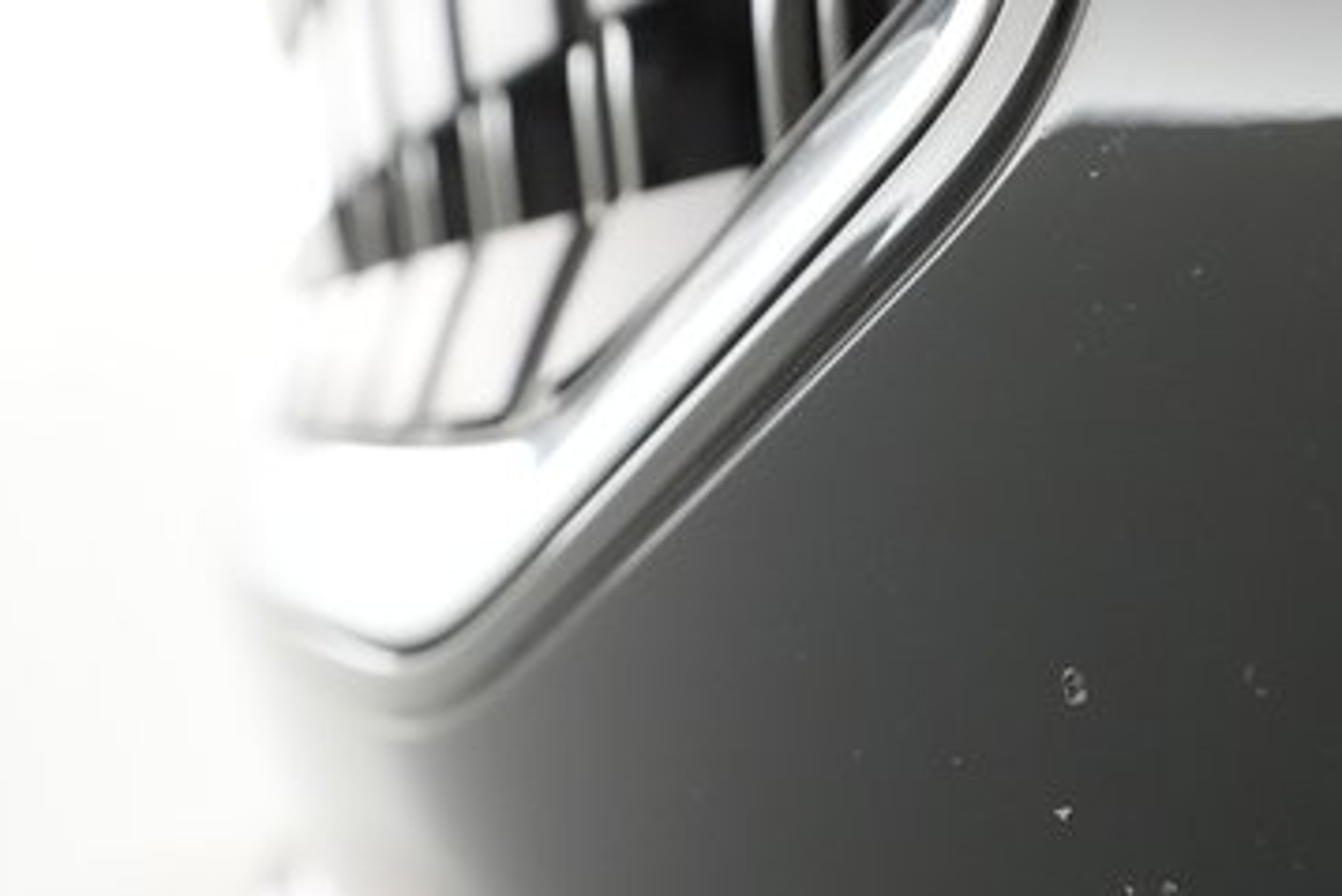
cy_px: 739
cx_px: 806
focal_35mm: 50
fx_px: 1865
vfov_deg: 26.4
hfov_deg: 39.4
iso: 6400
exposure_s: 1/100
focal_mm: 28
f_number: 4.5
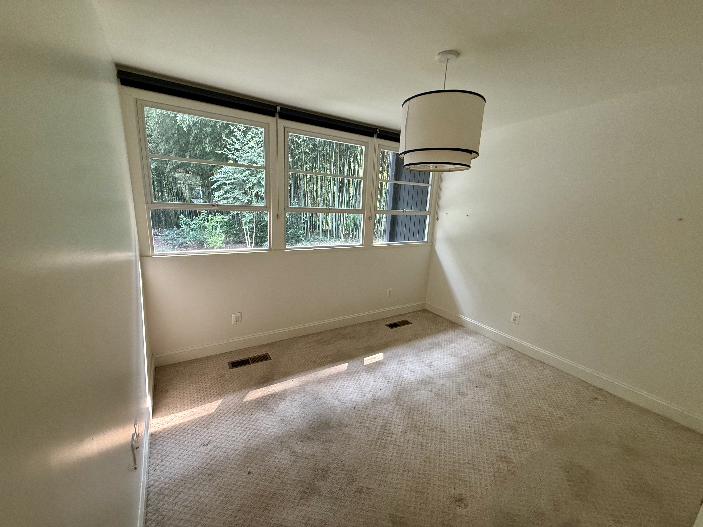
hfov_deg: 102.1
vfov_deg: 85.7
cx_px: 352
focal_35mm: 14
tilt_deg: -13.4
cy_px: 264
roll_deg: -3.2
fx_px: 284
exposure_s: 1/99
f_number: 2.2
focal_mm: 2.22
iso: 250
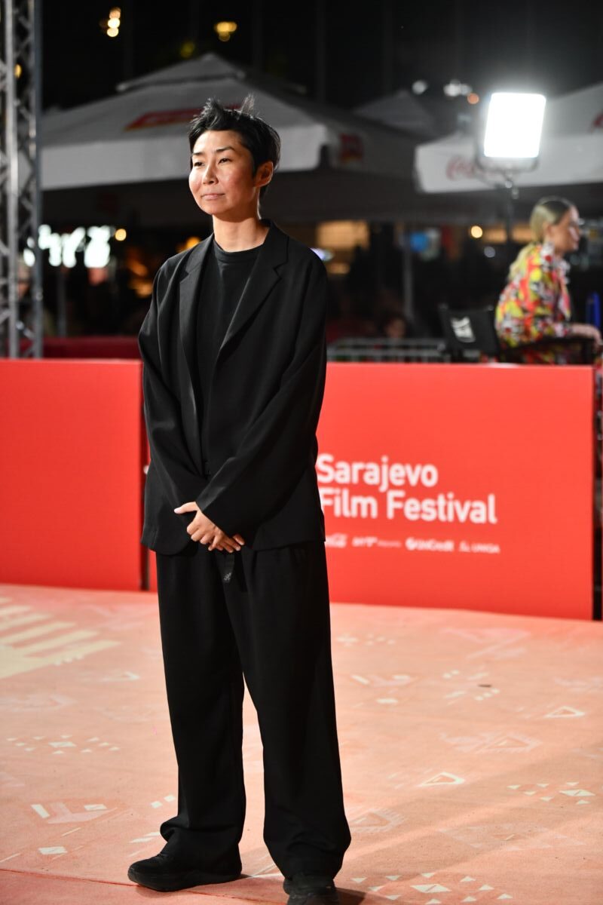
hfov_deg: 15.2
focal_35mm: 90
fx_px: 2261
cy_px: 452
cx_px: 302
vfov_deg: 22.6
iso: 2500
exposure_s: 1/1600
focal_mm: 90
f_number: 2.8
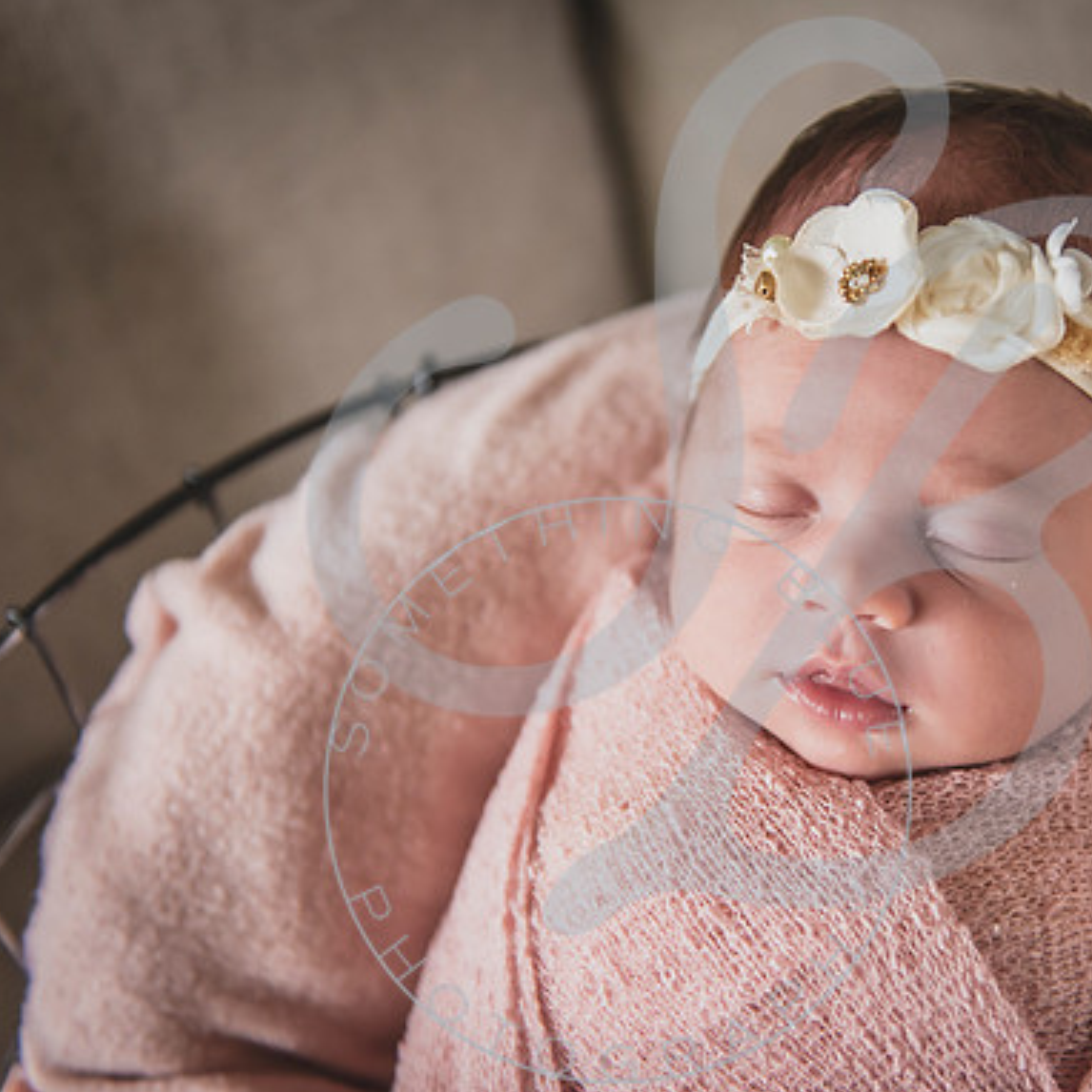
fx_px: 2106
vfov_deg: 29.1
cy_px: 542
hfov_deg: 28.8
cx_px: 773
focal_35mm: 59
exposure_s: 1/160
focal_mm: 45
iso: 1250
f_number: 2.8
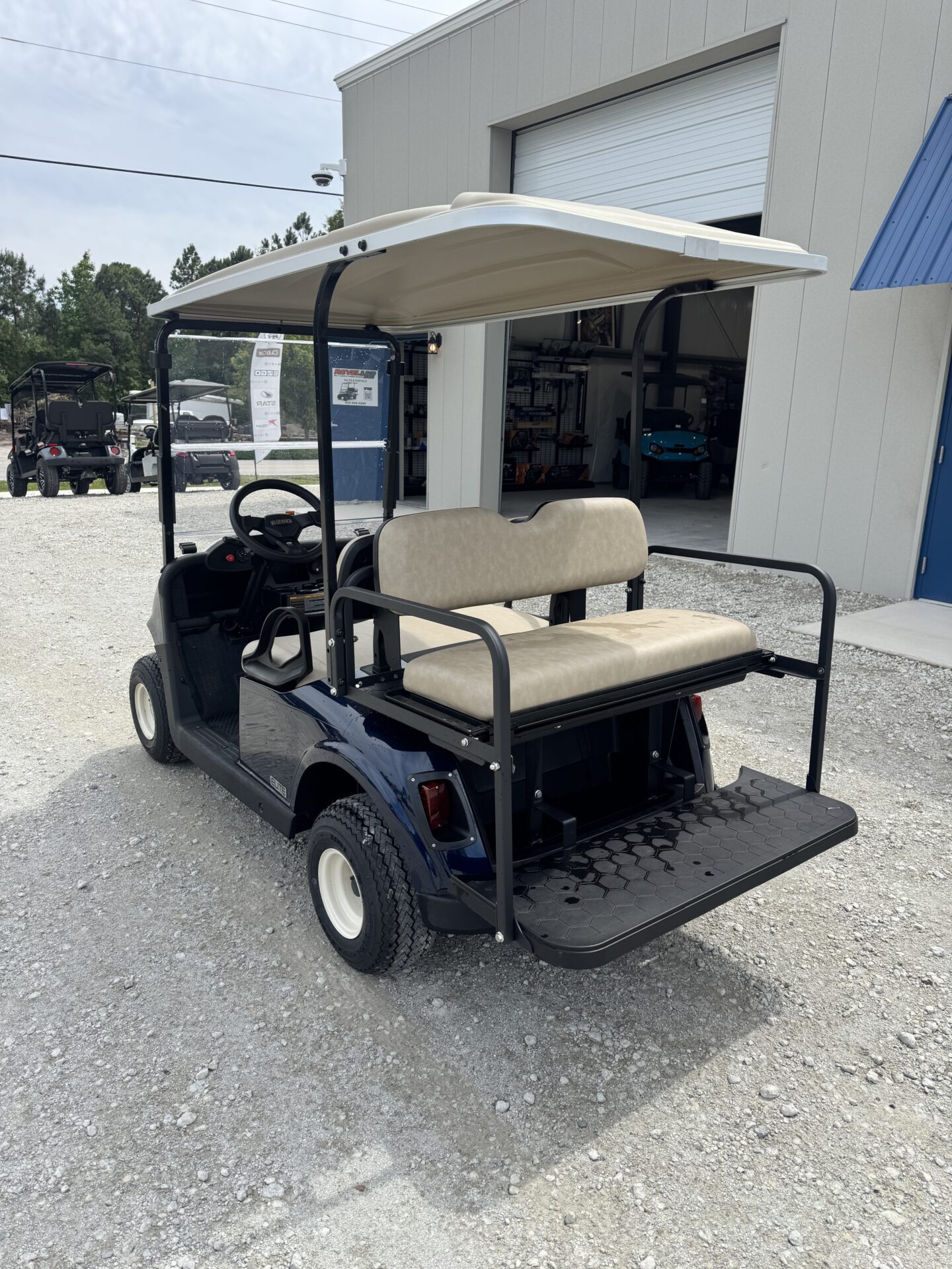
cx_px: 476
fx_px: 880
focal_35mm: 24
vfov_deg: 71.6
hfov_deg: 56.8
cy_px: 634
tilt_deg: -15.0
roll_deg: -1.6
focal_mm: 6.76
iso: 80
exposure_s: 1/2833
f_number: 1.78
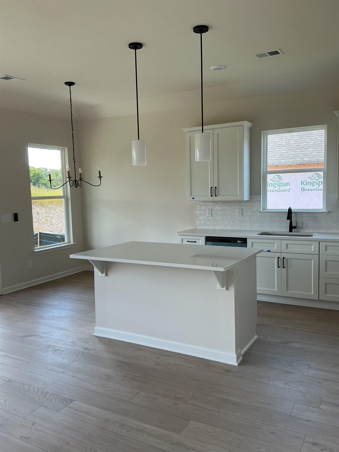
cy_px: 226
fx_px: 379
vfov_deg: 61.7
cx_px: 170
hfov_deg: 48.2
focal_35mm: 29
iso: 25
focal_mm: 3
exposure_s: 1/120
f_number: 1.8
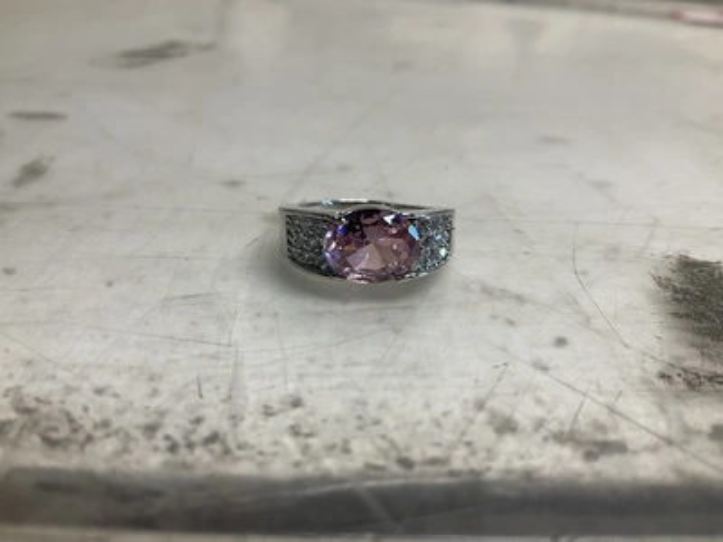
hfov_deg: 61.7
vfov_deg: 48.2
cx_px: 362
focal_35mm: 29
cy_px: 271
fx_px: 606
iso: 50
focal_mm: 3
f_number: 1.8
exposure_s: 1/120
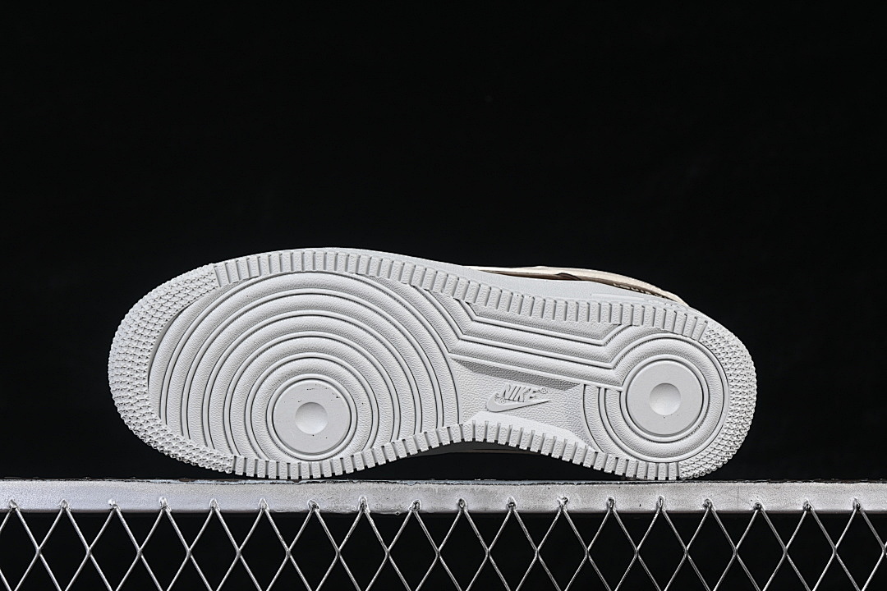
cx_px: 444
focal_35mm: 75
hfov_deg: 27.0
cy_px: 296
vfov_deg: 18.2
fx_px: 1848
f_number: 8
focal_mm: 50
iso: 160
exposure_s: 1/80
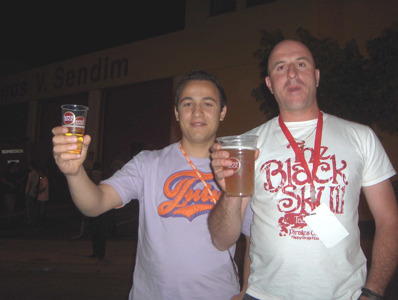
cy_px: 150
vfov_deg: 36.9
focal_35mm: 39
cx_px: 199
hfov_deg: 47.8
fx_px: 449
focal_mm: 8
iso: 100
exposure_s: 1/60
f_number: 2.8
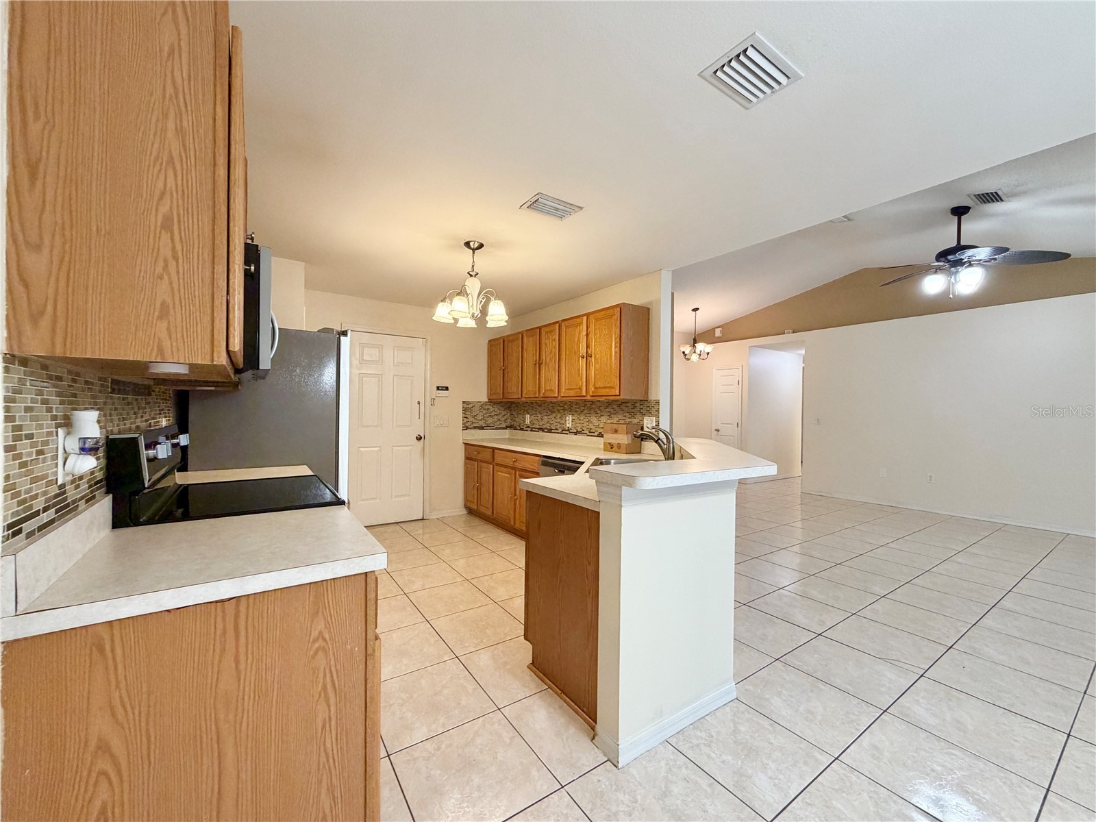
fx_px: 443
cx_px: 548
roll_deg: -0.7
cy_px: 411
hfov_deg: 102.1
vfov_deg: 85.7
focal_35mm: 14
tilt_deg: +0.6
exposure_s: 1/120
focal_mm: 2.22
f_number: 2.2
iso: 250
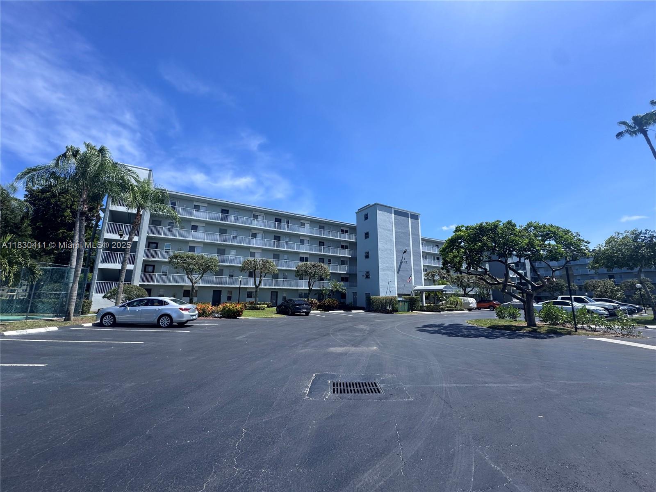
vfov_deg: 85.7
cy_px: 246
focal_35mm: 14
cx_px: 328
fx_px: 265
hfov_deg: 102.1
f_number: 2.2
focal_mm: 2.22
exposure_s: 1/1832
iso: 50
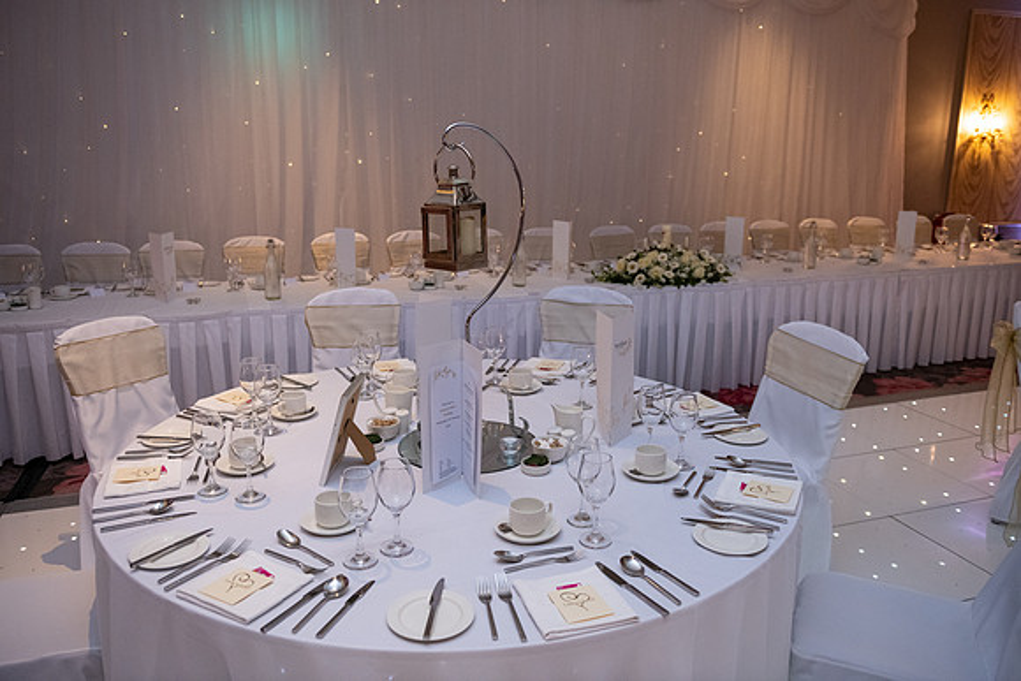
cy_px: 340
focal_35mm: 28
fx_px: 794
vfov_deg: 46.4
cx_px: 510
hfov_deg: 65.5
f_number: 3.5
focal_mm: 28
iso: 1250
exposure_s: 1/160
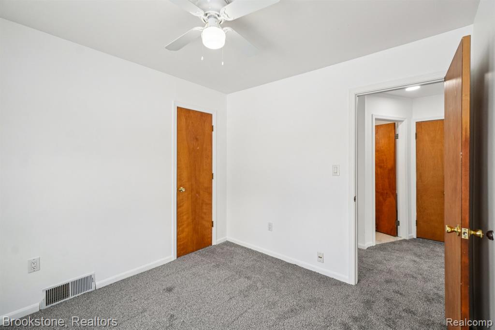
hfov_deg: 100.4
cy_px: 165
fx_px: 206
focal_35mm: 15
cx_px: 248
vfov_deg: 77.3
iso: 250
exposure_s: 1/30
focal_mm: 10
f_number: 8
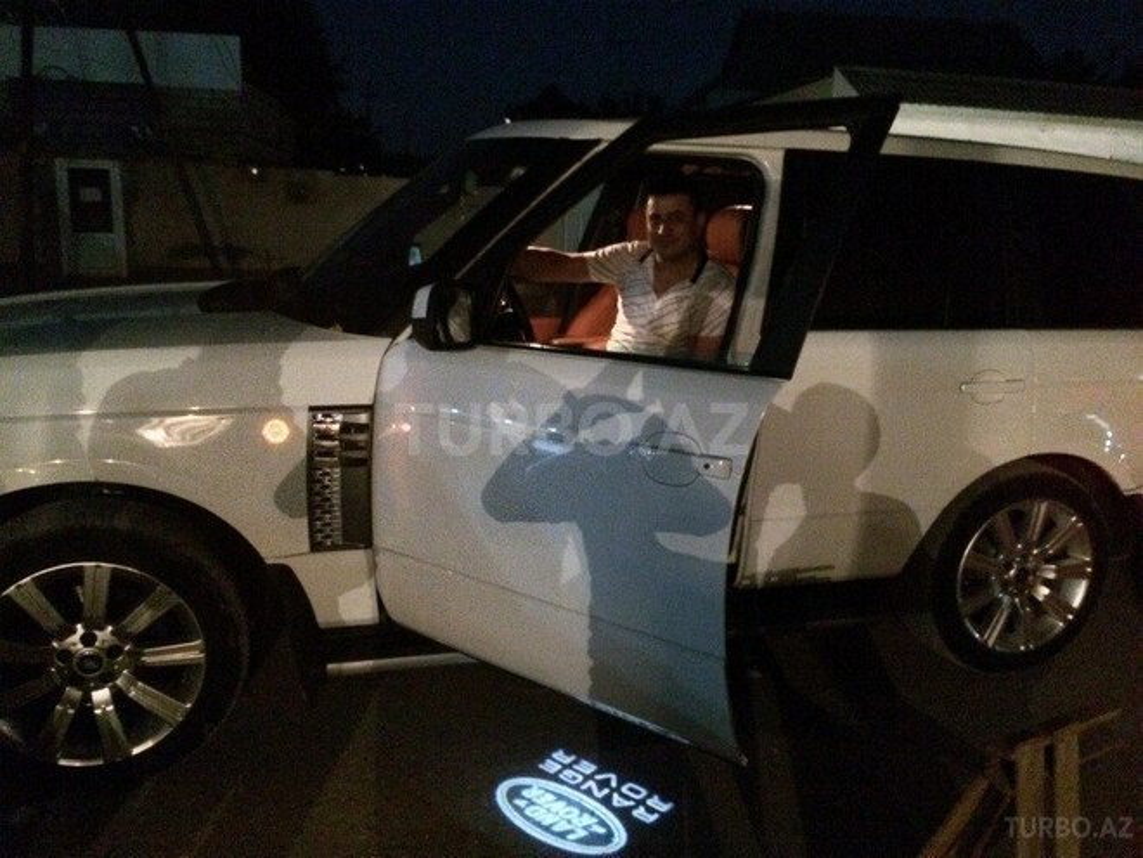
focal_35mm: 29
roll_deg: -0.8
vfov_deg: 48.2
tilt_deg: -12.7
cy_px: 429
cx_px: 572
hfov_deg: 61.7
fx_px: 958
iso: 2000
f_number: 2.2
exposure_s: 1/17
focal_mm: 4.15
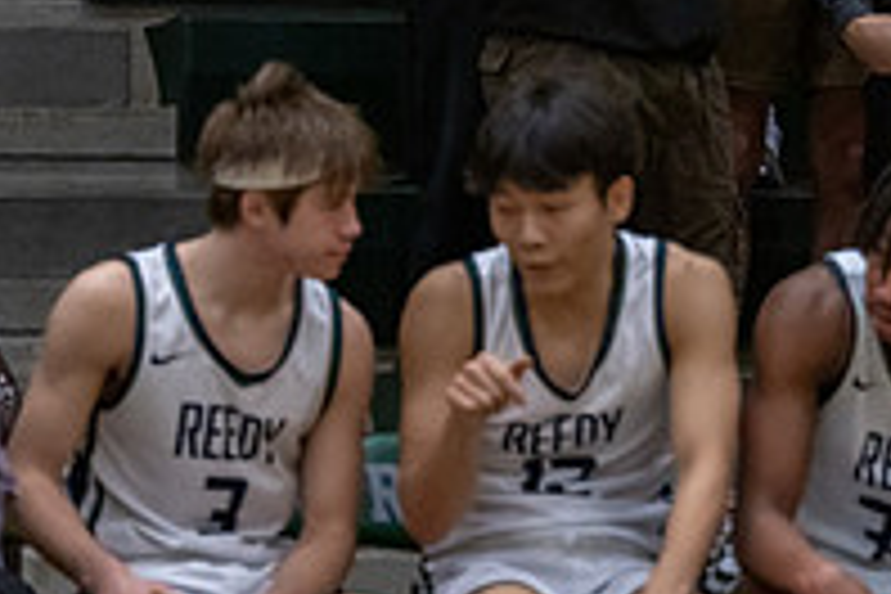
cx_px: 1228
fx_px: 14626
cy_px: -194
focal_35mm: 591
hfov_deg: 3.5
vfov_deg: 2.3
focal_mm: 188
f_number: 2.8
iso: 3200
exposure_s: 1/1000
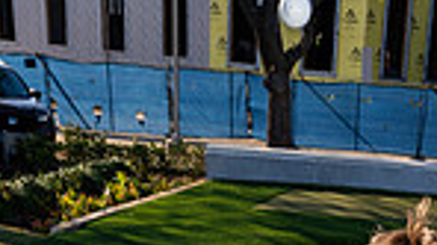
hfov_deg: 24.4
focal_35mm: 86
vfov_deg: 11.4
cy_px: 611
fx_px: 996
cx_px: 345
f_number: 7.1
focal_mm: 27
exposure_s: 1/250
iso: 250
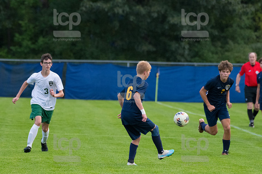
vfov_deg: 3.5
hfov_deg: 5.3
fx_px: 2837
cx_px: 131
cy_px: 87
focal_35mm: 390
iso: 3200
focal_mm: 260
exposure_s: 1/2000
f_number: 5.6
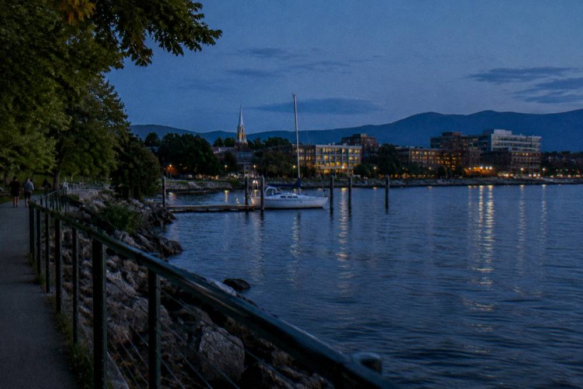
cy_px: 194
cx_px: 292
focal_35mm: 49
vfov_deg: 27.5
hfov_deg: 40.4
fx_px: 793
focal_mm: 49
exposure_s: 1/80
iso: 4000
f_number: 3.5
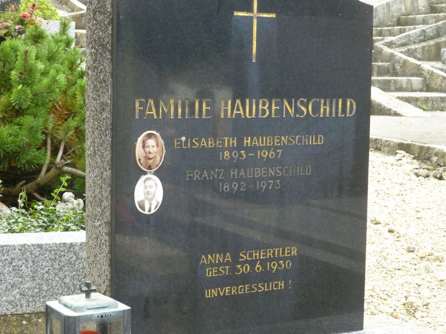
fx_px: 966
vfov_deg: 19.6
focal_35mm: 75
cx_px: 223
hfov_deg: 26.0
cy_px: 167
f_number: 5
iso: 400
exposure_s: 1/250
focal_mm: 13.3
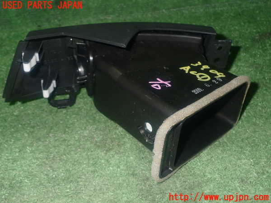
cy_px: 102
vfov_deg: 32.9
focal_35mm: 44
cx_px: 136
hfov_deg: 42.9
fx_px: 344
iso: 800
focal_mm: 7.84
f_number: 9
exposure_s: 1/40
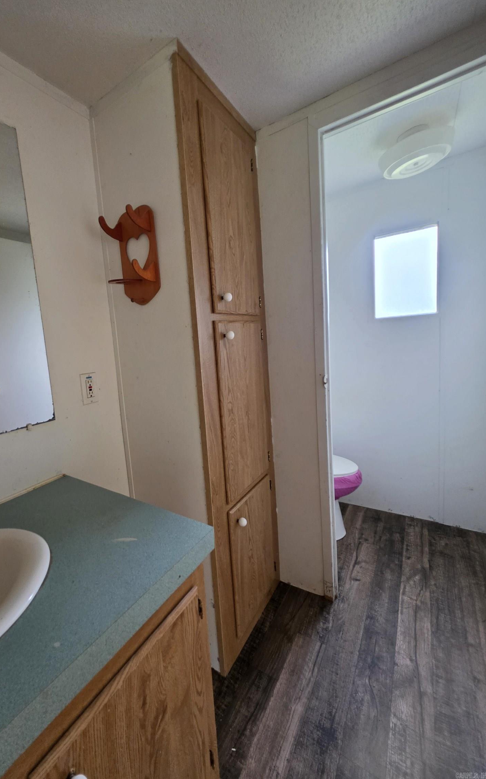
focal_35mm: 14
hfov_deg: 77.7
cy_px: 384
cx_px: 194
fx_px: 297
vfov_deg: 105.3
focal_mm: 2.2
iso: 320
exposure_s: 1/100
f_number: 1.9
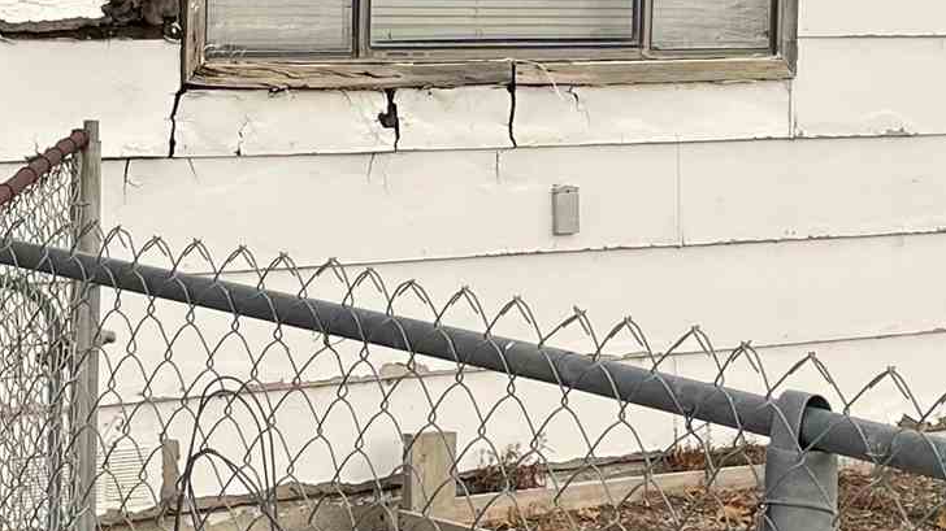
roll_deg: -1.2
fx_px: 2884
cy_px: 70
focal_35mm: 115
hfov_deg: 18.6
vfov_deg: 10.5
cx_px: 413
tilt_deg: -2.7
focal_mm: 5.1
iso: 32
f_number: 1.6
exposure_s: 1/446
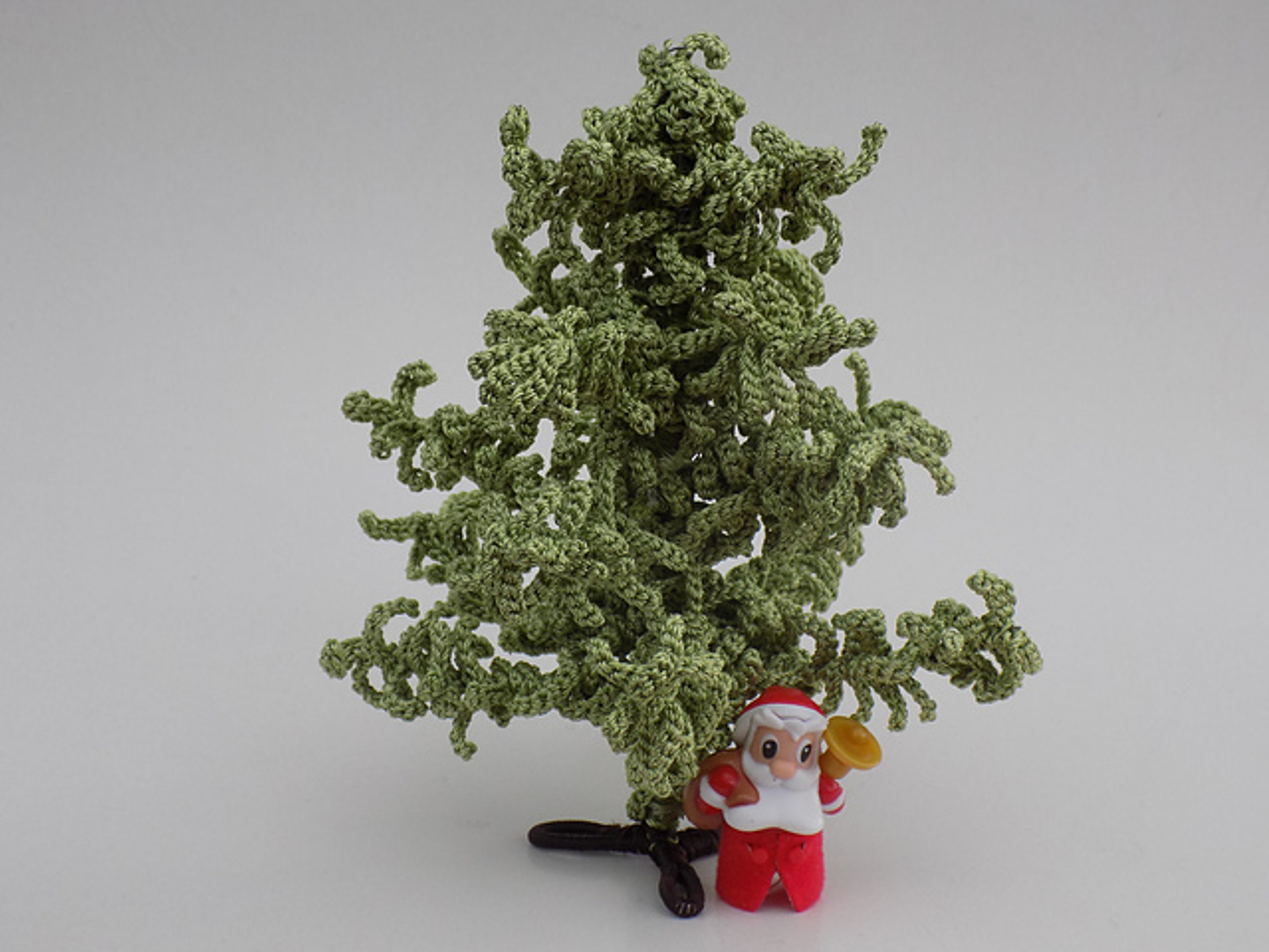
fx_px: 2383
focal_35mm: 65
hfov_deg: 29.8
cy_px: 476
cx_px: 634
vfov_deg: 22.6
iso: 80
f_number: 4.1
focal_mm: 11.5
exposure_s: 1/100
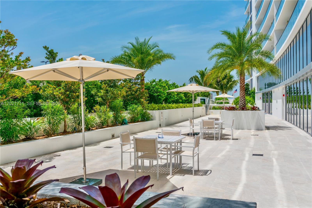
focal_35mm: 34
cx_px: 156
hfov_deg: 55.8
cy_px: 104
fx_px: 295
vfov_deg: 38.9
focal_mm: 34
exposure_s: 1/800
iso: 160
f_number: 8
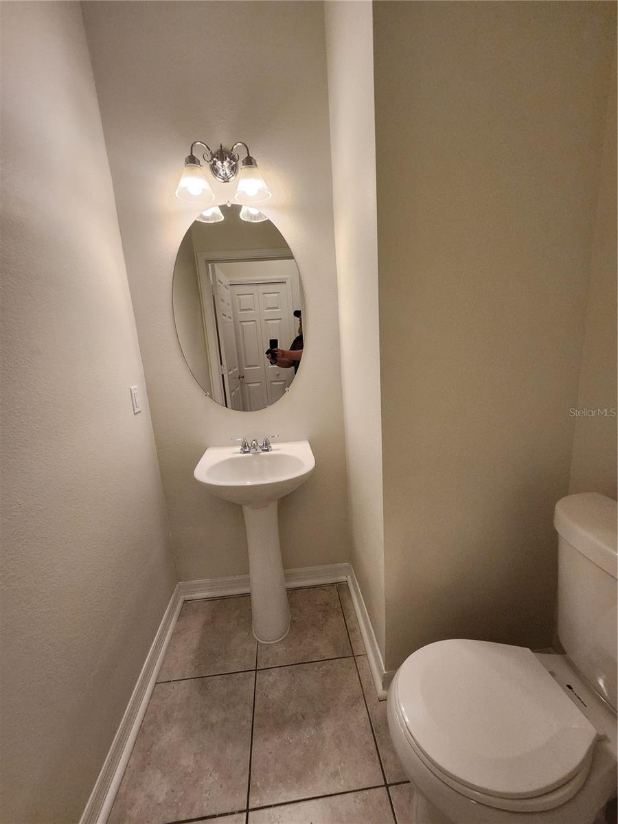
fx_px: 309
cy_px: 412
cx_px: 309
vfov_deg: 106.2
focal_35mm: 13
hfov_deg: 89.9
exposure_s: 1/60
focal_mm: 1.74
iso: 125
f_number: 2.2
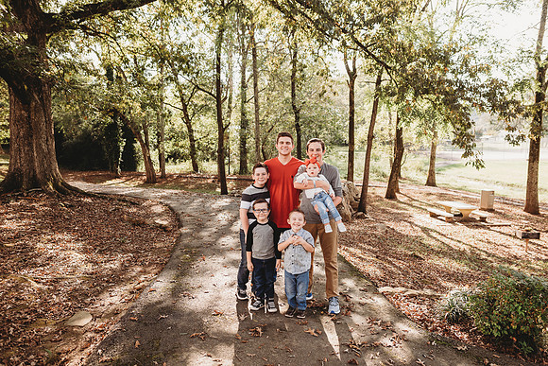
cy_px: 183
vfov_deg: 53.2
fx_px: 365
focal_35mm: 24
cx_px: 274
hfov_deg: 73.7
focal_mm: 24
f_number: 3.2
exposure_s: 1/250
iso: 200
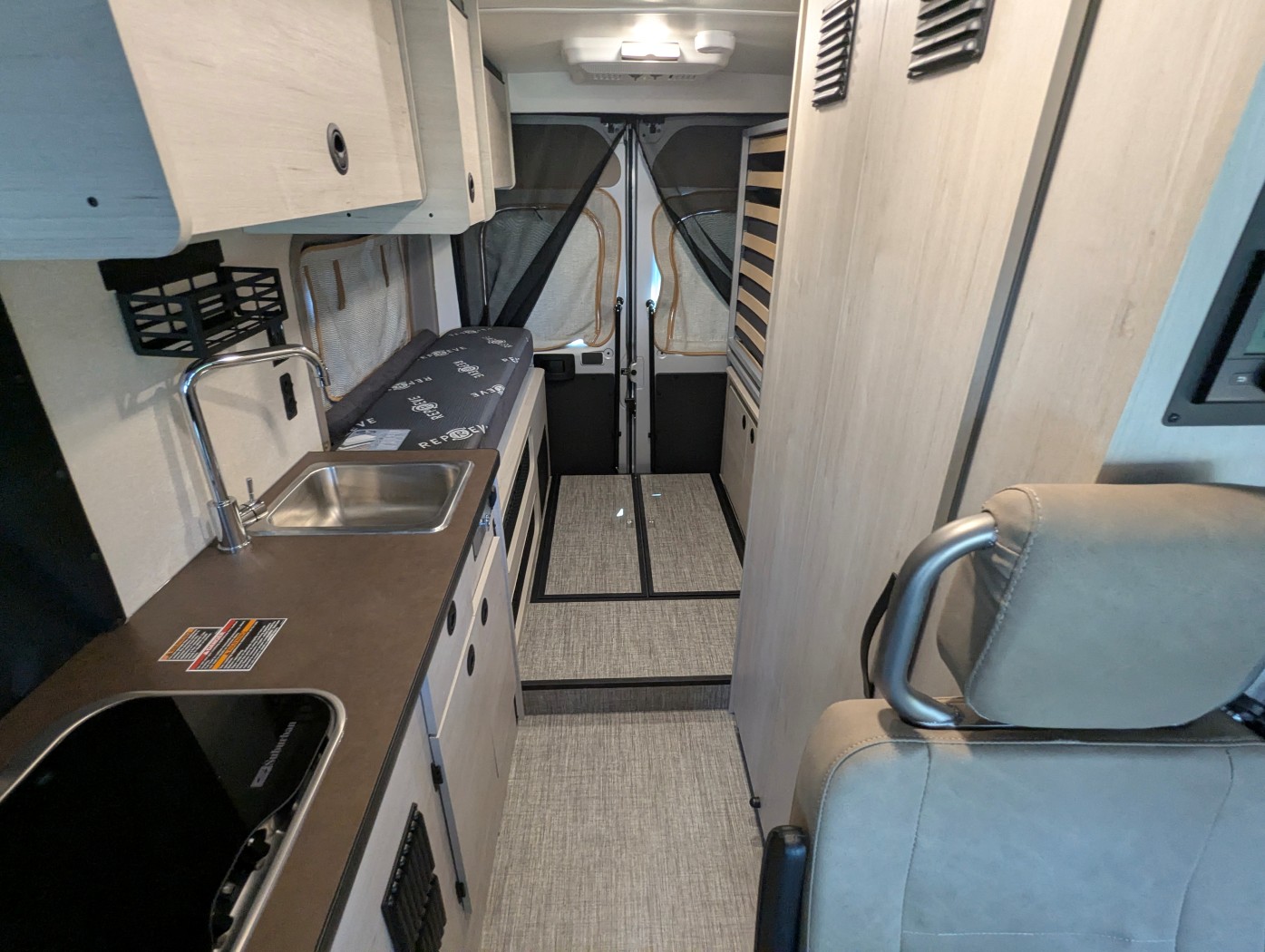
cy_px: 476
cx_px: 632
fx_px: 585
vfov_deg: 78.2
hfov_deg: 94.4
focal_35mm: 16
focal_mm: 2.35
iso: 362
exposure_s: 1/60.4
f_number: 2.2
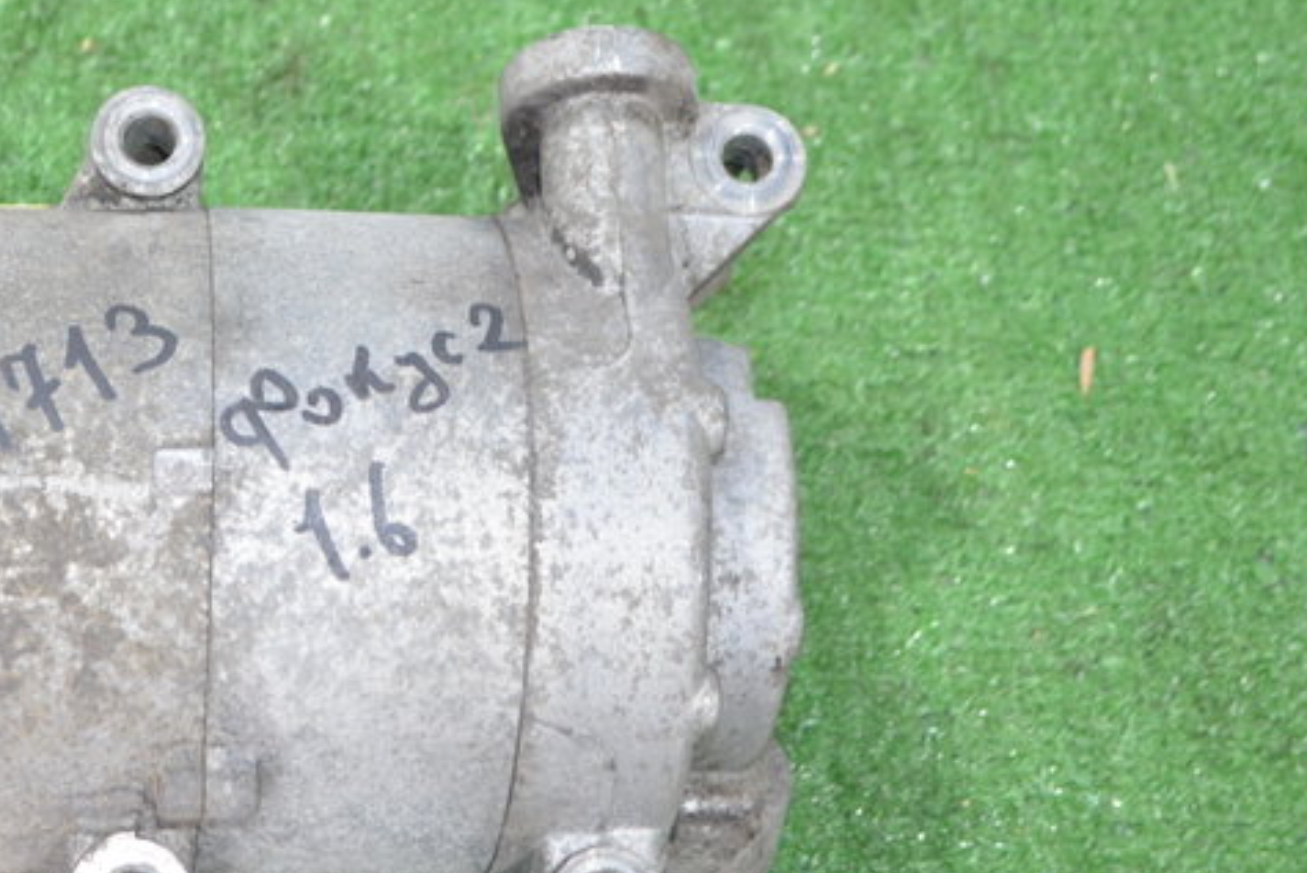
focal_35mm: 71
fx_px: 2578
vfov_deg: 19.2
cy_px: 438
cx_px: 107
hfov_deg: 27.3
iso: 1100
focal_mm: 22
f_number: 4
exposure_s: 1/60
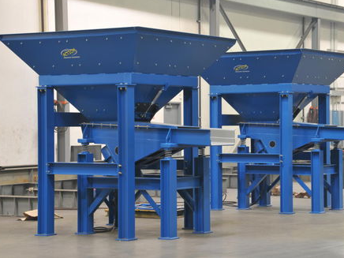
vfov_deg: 14.9
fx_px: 984
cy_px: 128
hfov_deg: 19.8
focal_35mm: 99
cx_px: 186
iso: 200
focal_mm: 60
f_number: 8
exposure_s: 1/2
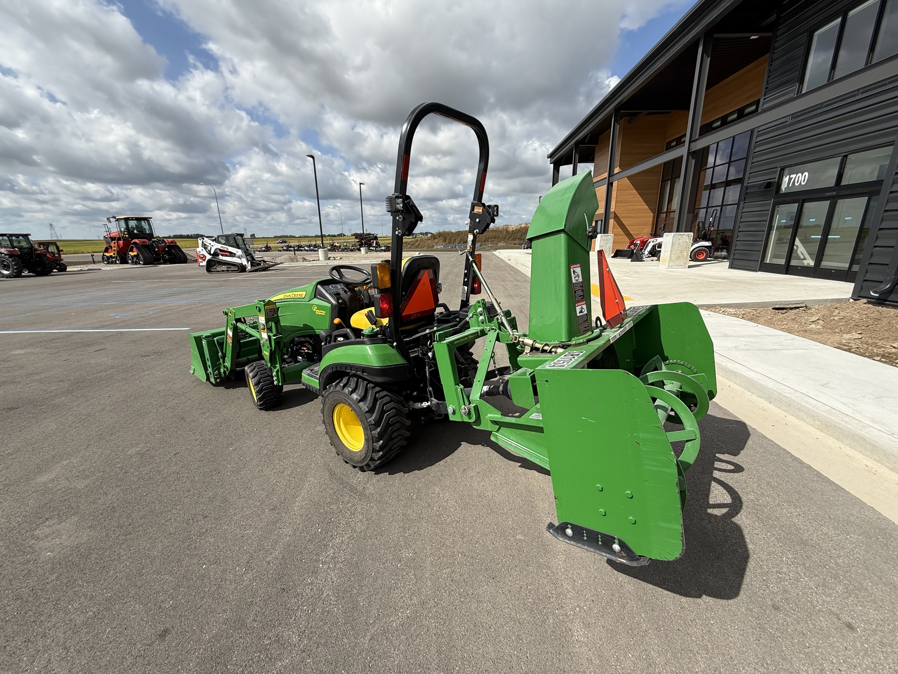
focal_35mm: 14
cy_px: 337
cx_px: 449
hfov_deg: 102.1
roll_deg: +1.3
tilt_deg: -15.7
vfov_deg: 85.7
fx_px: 363
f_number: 2.2
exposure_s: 1/1901
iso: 50
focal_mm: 2.22
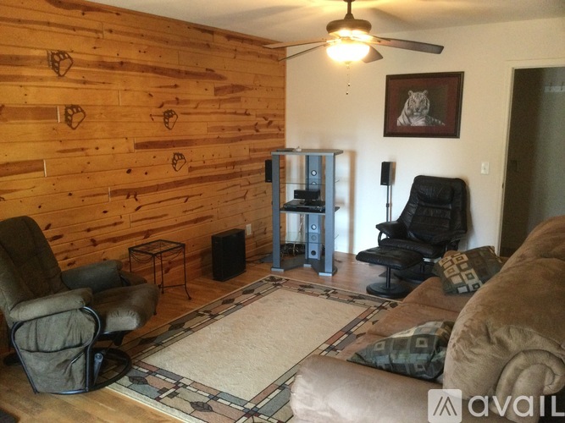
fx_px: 506
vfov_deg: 45.4
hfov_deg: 58.4
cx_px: 282
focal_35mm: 31
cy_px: 212
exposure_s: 1/15
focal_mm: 3.3
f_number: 2.4
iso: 200
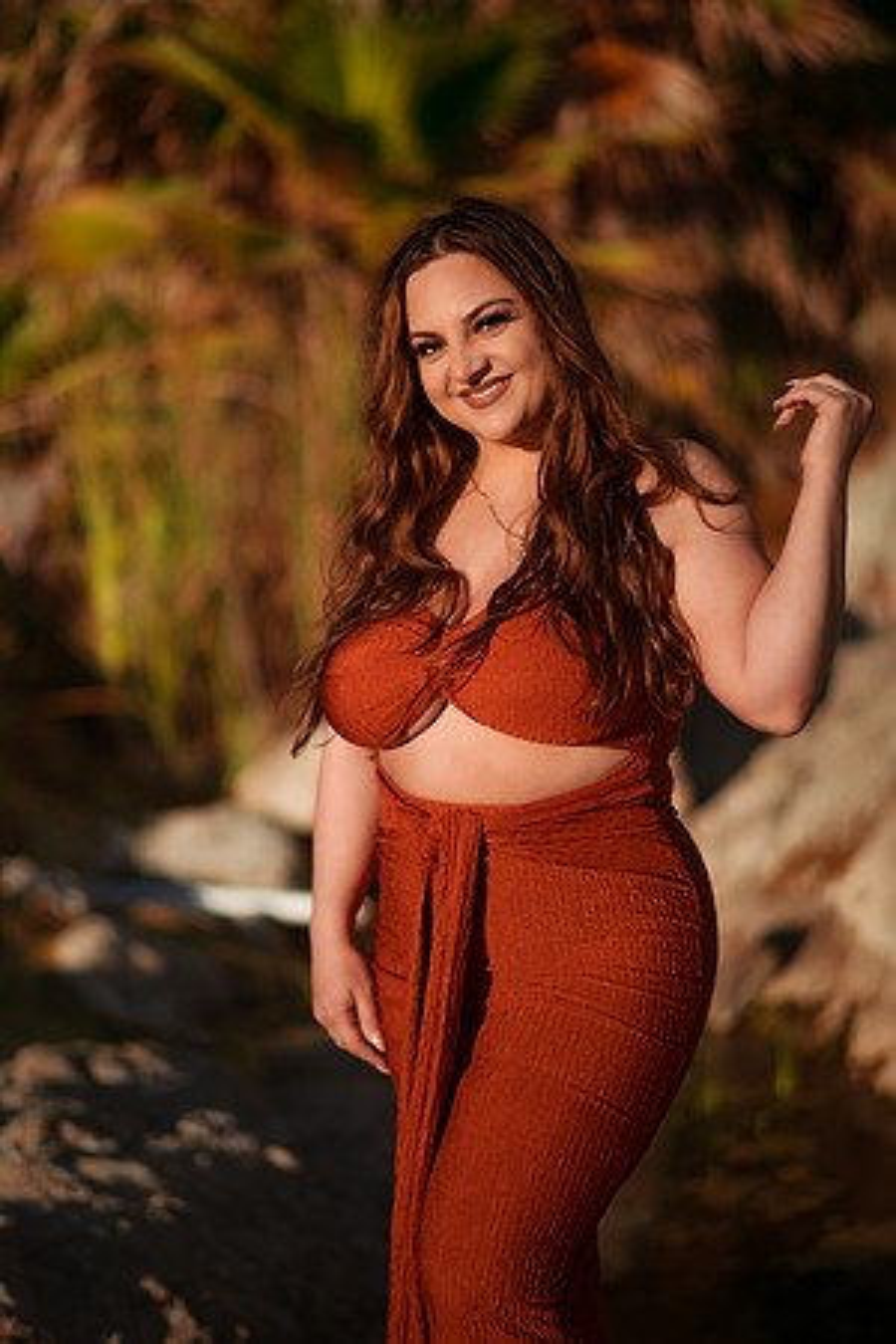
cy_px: 672
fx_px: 2165
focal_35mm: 58
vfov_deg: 34.5
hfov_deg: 23.4
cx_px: 448
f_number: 1.4
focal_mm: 58
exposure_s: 1/8000
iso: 100
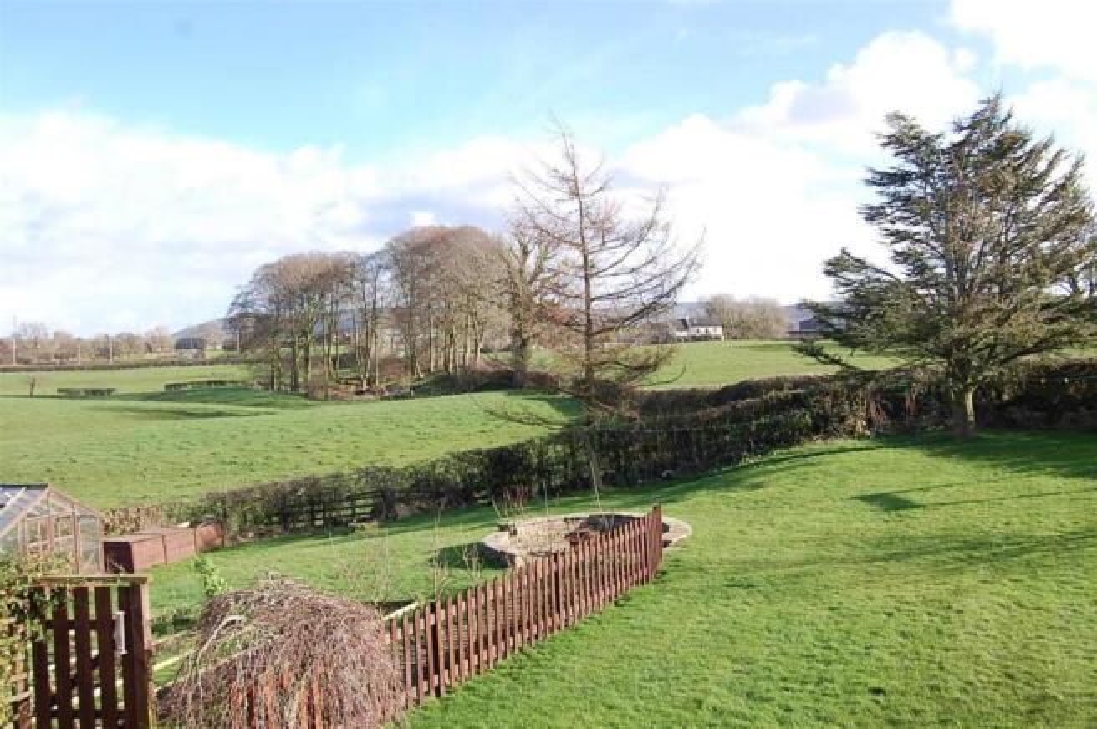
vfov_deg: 43.5
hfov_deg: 62.0
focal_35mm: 30
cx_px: 548
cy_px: 364
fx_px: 913
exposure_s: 1/200
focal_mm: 20
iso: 200
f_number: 7.1
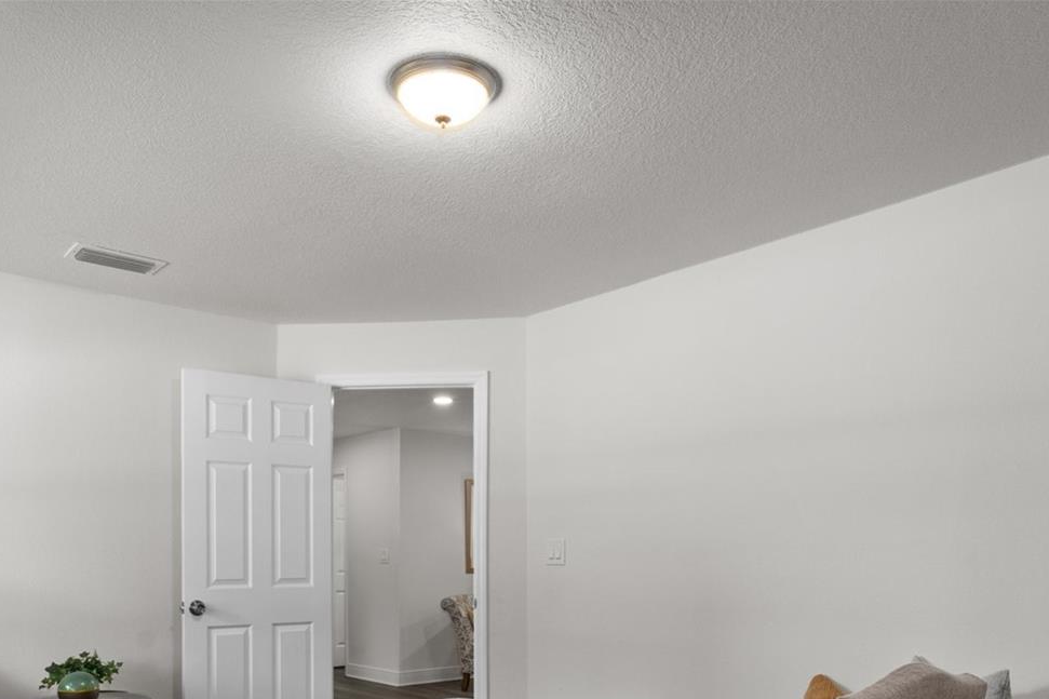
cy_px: 575
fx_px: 816
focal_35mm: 28
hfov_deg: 65.3
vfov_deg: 43.8
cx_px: 461
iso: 320
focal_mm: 17
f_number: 8
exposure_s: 1/2.5
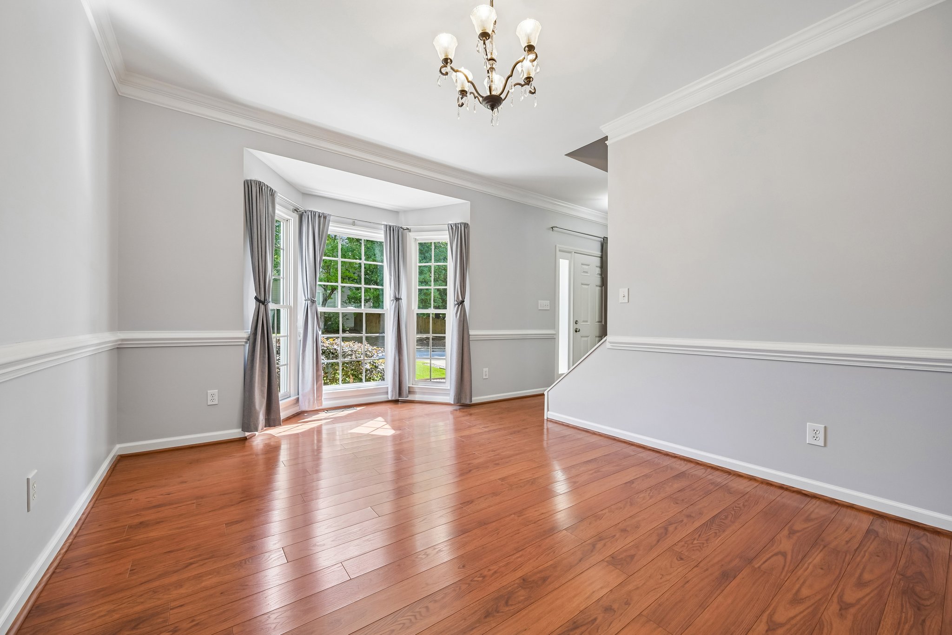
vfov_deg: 81.2
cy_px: 318
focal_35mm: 14
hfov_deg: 104.3
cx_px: 476
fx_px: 370
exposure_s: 1/20
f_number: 8
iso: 100
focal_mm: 14
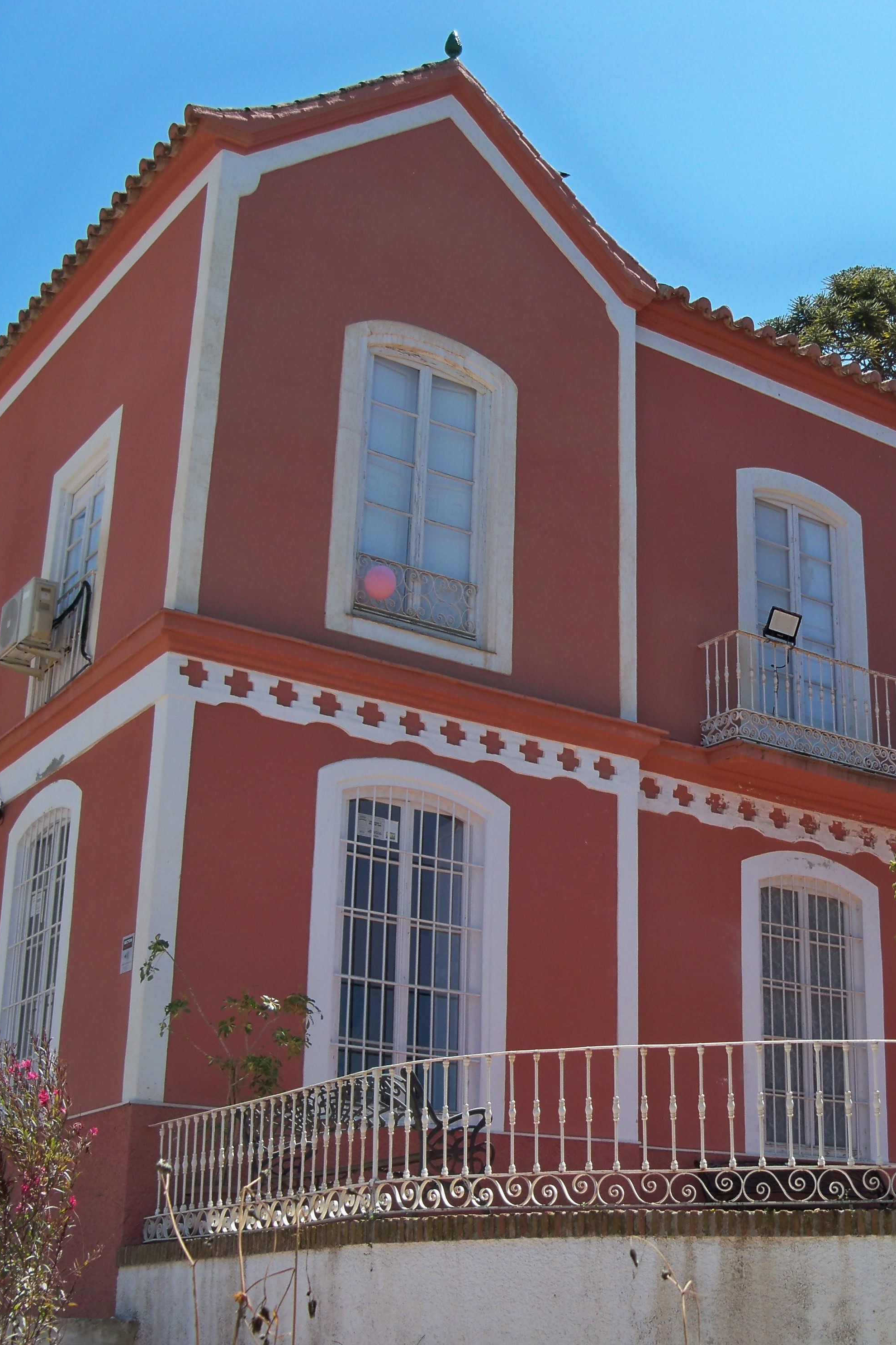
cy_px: 670
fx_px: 1829
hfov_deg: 27.0
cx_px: 704
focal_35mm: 49
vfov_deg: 40.3
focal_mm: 6.2
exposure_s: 1/500
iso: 64
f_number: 3.5
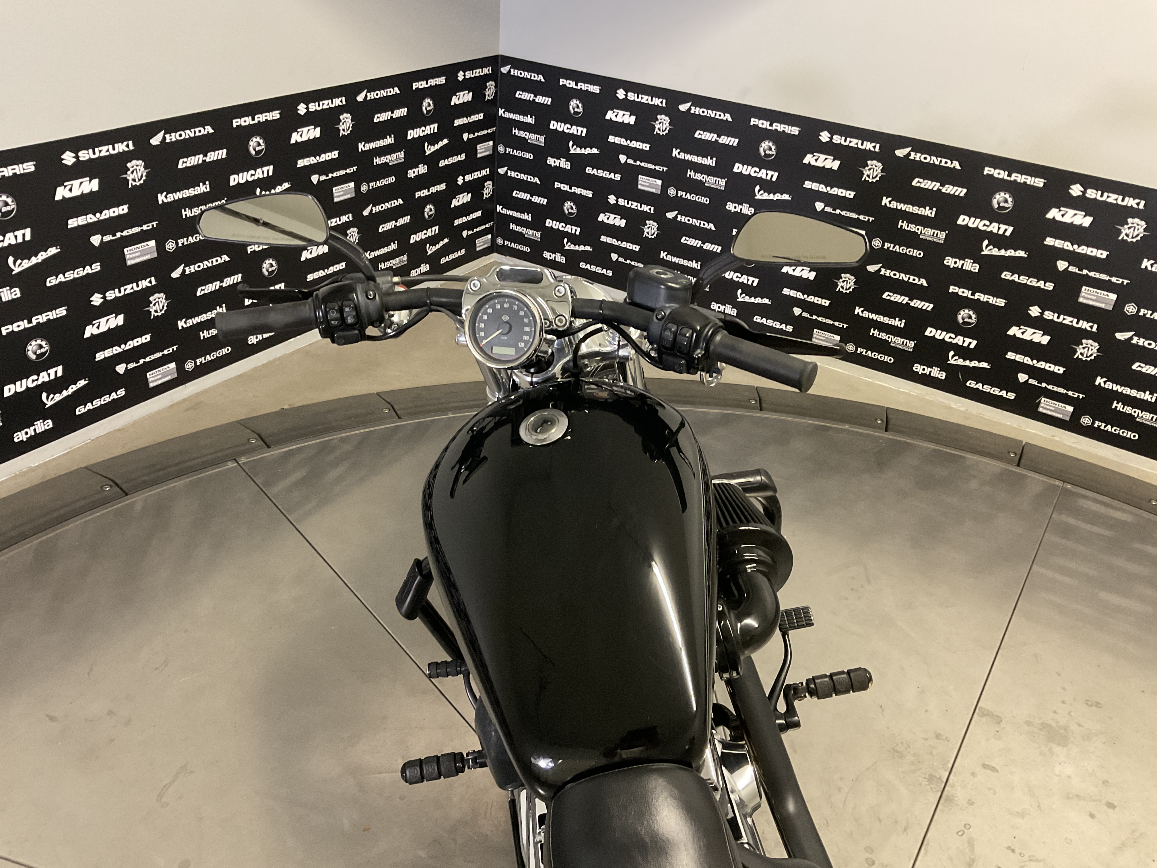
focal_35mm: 29
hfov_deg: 61.7
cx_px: 578
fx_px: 969
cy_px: 434
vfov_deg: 48.2
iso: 320
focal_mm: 3
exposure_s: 1/40
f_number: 1.8
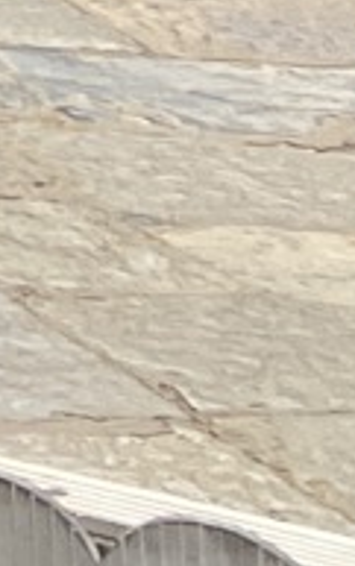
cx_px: -2306
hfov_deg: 3.5
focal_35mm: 285
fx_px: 4402
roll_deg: +0.4
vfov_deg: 6.4
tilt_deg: +1.3
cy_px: -1452
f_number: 1.5
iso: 50
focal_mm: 5.7
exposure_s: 1/377
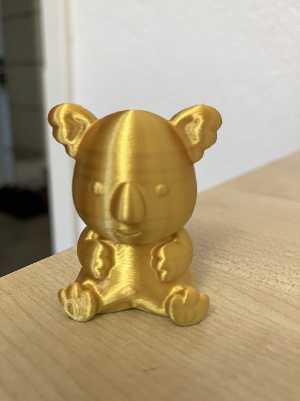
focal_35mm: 28
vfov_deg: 63.4
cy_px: 200
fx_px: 324
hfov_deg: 49.7
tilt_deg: -16.2
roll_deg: -1.3
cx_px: 150
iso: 125
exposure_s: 1/60
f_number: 1.8
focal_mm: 3.99
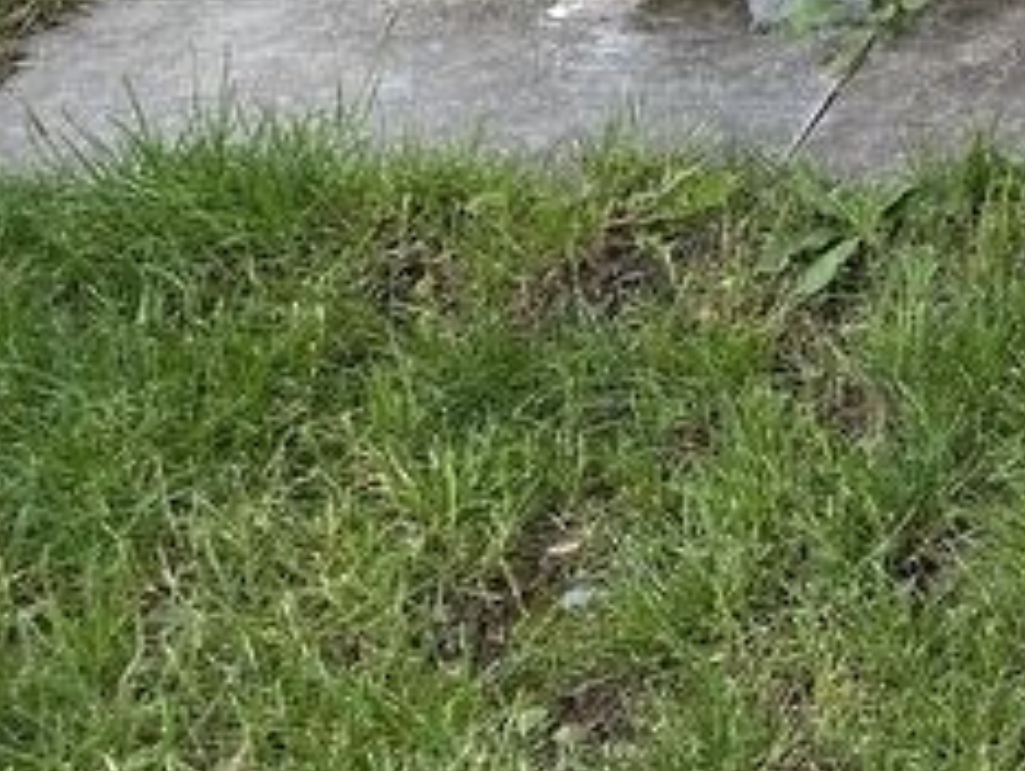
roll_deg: +2.5
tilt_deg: -19.2
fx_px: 2431
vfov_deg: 16.2
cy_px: -438
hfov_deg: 19.4
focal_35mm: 82
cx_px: 1704
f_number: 1.78
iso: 80
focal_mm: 6.86
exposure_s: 1/680
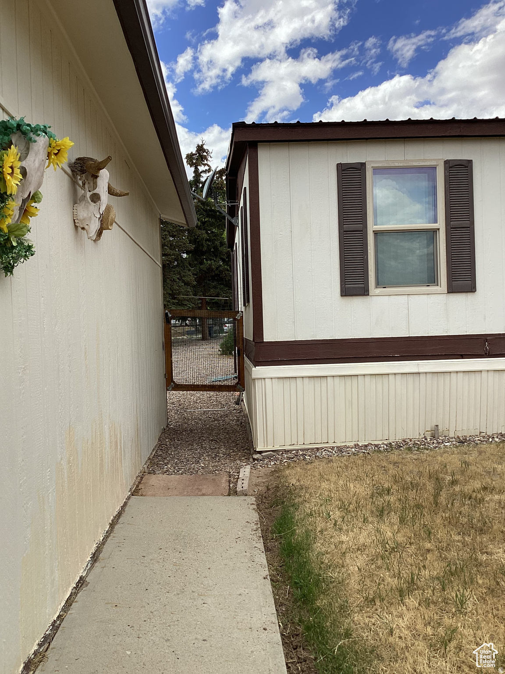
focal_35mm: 31
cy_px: 337
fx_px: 603
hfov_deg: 45.4
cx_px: 252
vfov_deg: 58.4
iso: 25
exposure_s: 1/799
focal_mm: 3.3
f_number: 2.4
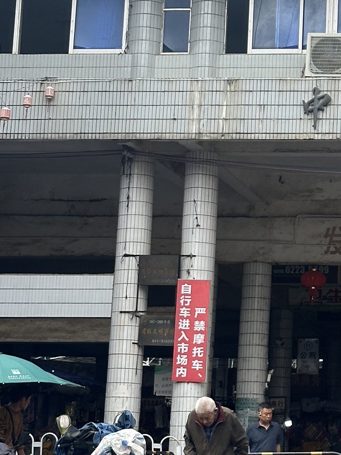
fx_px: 1616
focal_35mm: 123
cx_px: 427
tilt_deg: +12.7
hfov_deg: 11.8
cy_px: 136
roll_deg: -1.5
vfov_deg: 16.0
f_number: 1.78
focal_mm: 6.86
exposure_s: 1/2252
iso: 64
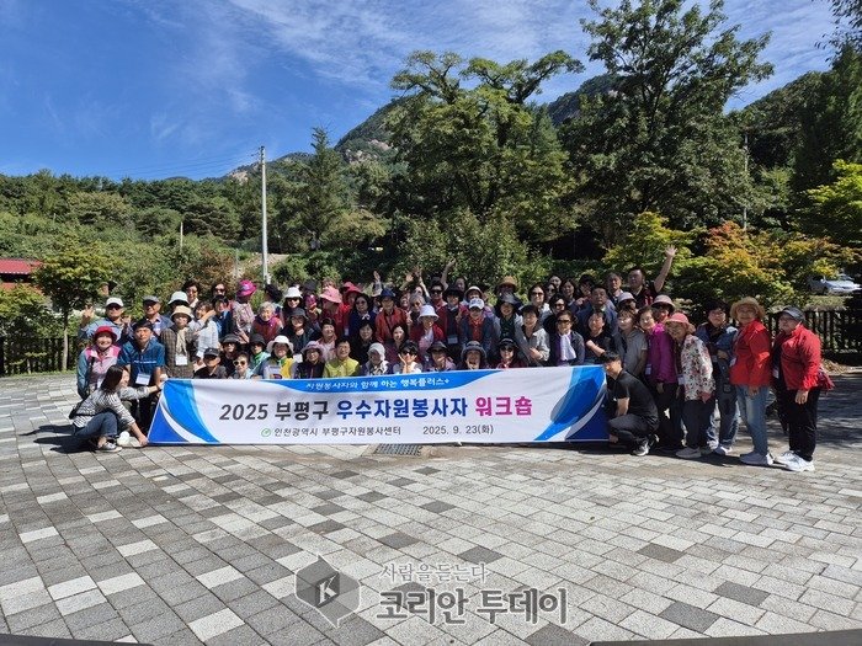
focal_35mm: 23
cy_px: 323
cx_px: 431
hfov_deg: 73.9
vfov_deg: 58.9
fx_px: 573
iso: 25
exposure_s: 1/2012
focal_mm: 5.4
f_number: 1.8
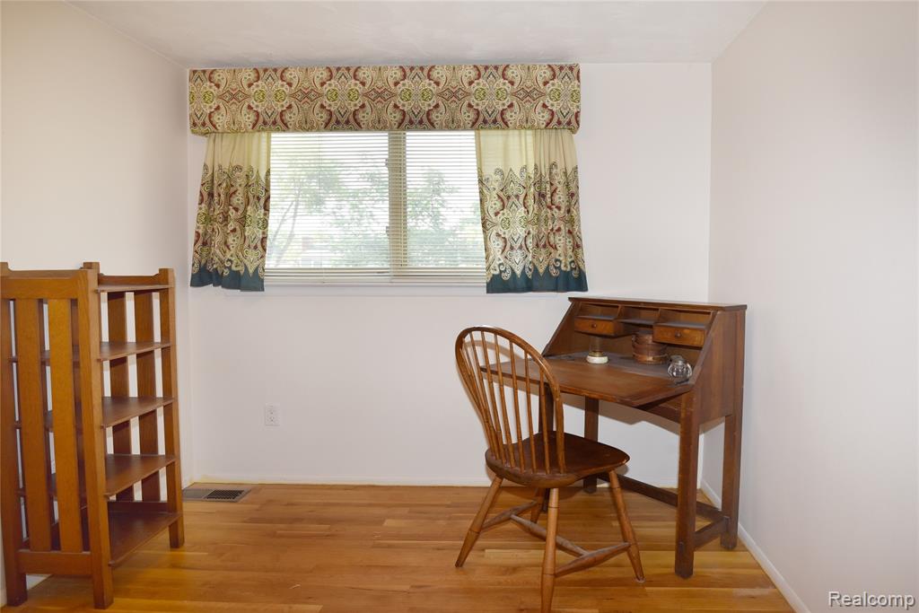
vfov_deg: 70.5
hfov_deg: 93.3
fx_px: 434
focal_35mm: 17
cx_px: 460
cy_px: 306
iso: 400
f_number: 7.1
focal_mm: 17
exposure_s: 1/60
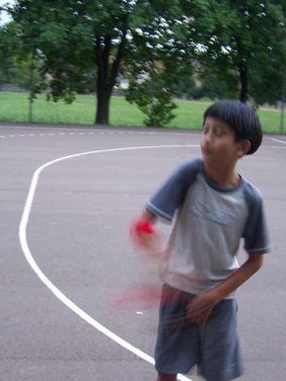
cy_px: 243
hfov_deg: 24.8
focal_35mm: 59
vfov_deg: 32.5
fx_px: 649
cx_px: 132
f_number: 2.8
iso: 160
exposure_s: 1/8
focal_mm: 6.3
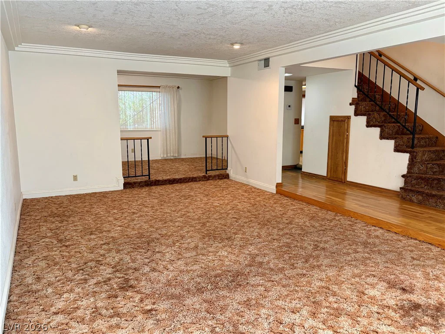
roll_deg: -1.3
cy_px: 167
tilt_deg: -8.1
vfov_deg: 53.0
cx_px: 222
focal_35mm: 26
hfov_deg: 67.3
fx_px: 334
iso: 160
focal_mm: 5.96
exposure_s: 1/60
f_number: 1.6
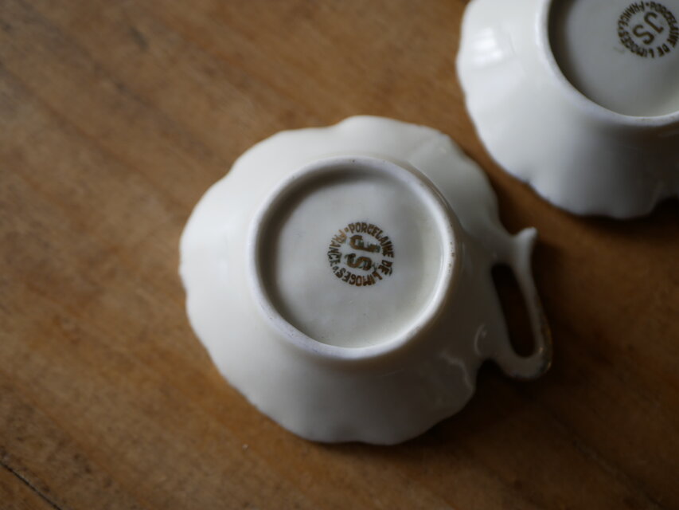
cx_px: 340
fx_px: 981
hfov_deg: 38.2
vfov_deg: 29.1
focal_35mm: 50
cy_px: 255
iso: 200
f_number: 2
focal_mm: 25
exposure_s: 1/160
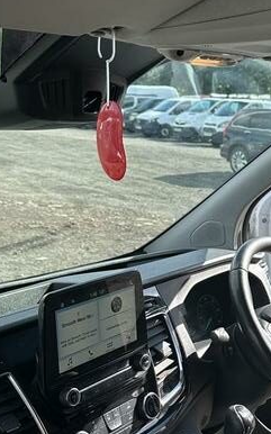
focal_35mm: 59
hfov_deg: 21.2
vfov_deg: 34.3
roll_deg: -2.8
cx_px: 277
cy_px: 275
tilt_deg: -14.3
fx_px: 698
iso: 80
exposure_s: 1/1029
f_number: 1.78
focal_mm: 6.86
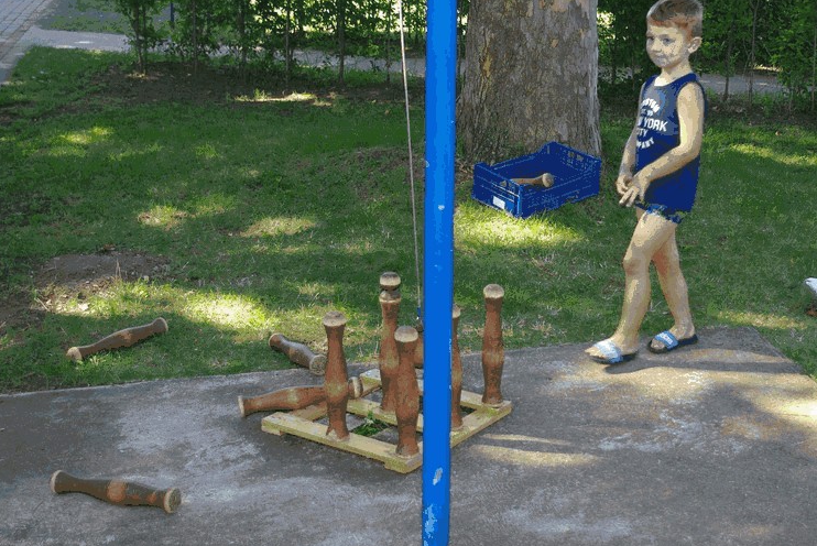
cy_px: 195
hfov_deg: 34.2
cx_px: 526
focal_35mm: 58
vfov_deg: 23.3
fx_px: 1317
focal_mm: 28.13
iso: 100
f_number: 4
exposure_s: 1/60
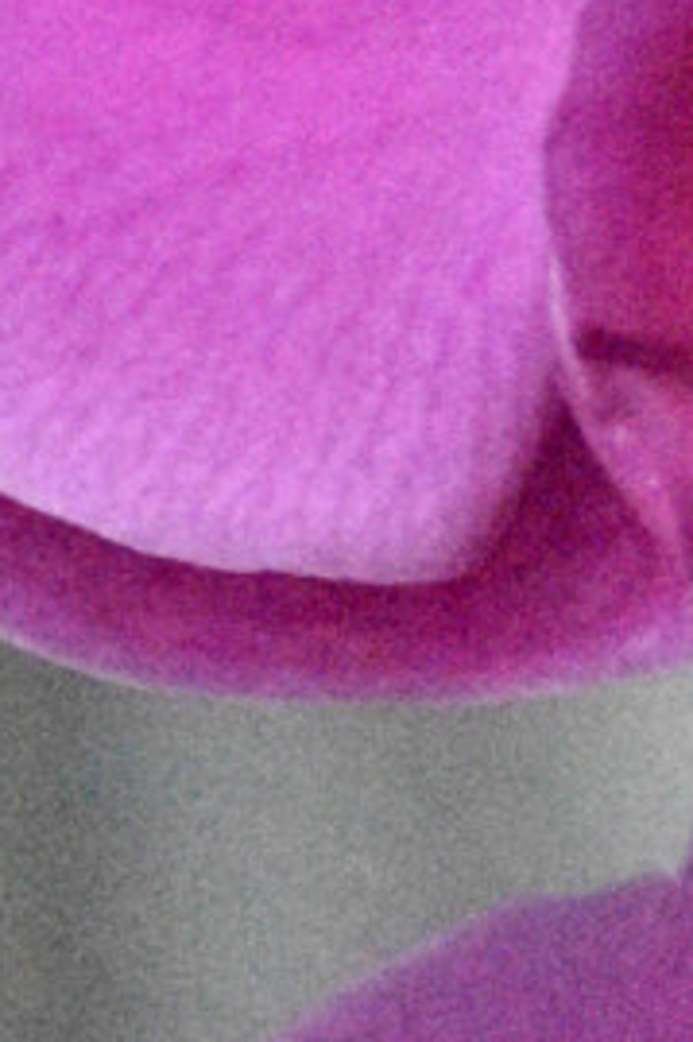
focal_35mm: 1205
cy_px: -445
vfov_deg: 1.7
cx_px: 757
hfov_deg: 1.1
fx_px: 34836
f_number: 5.6
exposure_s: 1/4000
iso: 22800
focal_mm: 135
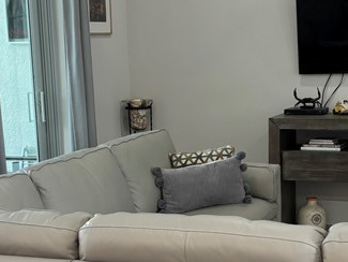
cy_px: 176
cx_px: 170
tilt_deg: -8.6
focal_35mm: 82
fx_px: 825
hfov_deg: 23.8
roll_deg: +2.0
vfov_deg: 18.0
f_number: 1.6
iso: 100
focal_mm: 5.96
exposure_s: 1/60
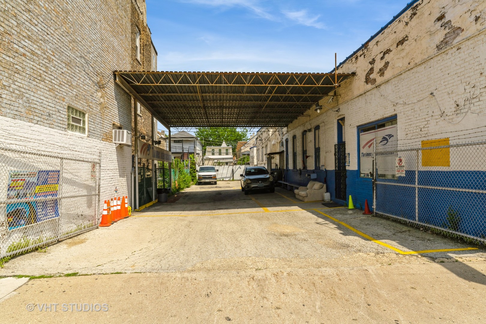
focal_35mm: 24
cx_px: 243
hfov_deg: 73.7
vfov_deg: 53.1
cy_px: 162
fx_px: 324
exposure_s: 1/1000
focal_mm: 24
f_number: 8
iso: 200
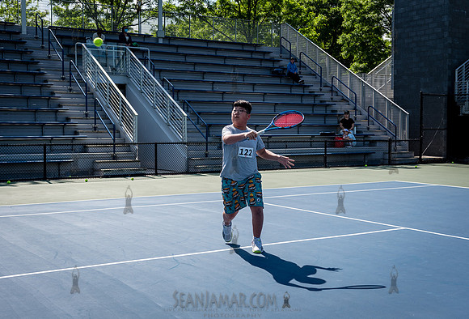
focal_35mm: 59
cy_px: 169
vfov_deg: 23.3
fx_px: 771
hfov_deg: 33.8
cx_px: 252
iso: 200
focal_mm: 55
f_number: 4.5
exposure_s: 1/1600
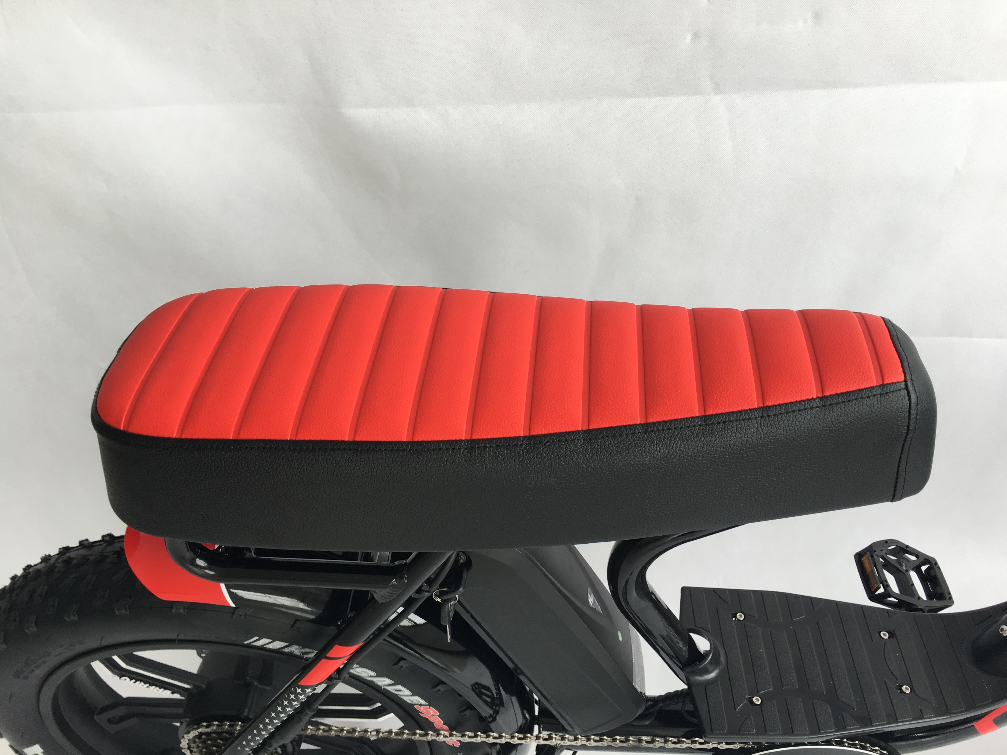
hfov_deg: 61.7
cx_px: 504
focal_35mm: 29
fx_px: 844
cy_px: 378
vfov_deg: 48.2
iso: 32
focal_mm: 4.15
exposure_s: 1/100
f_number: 2.2
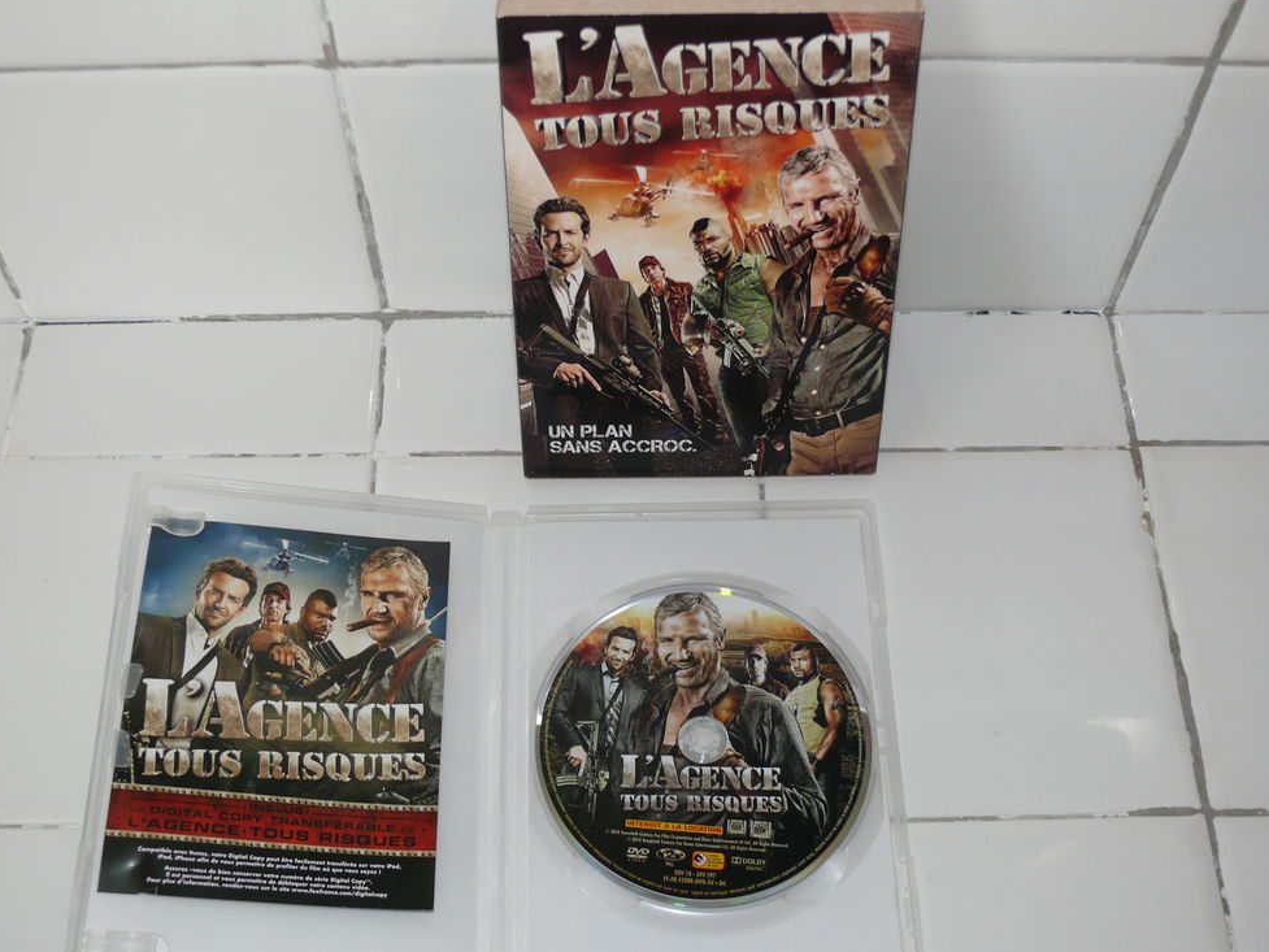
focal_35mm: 44
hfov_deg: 42.9
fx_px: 1613
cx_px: 635
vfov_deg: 32.9
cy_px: 470
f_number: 2.8
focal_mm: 8.6
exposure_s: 1/30
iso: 100
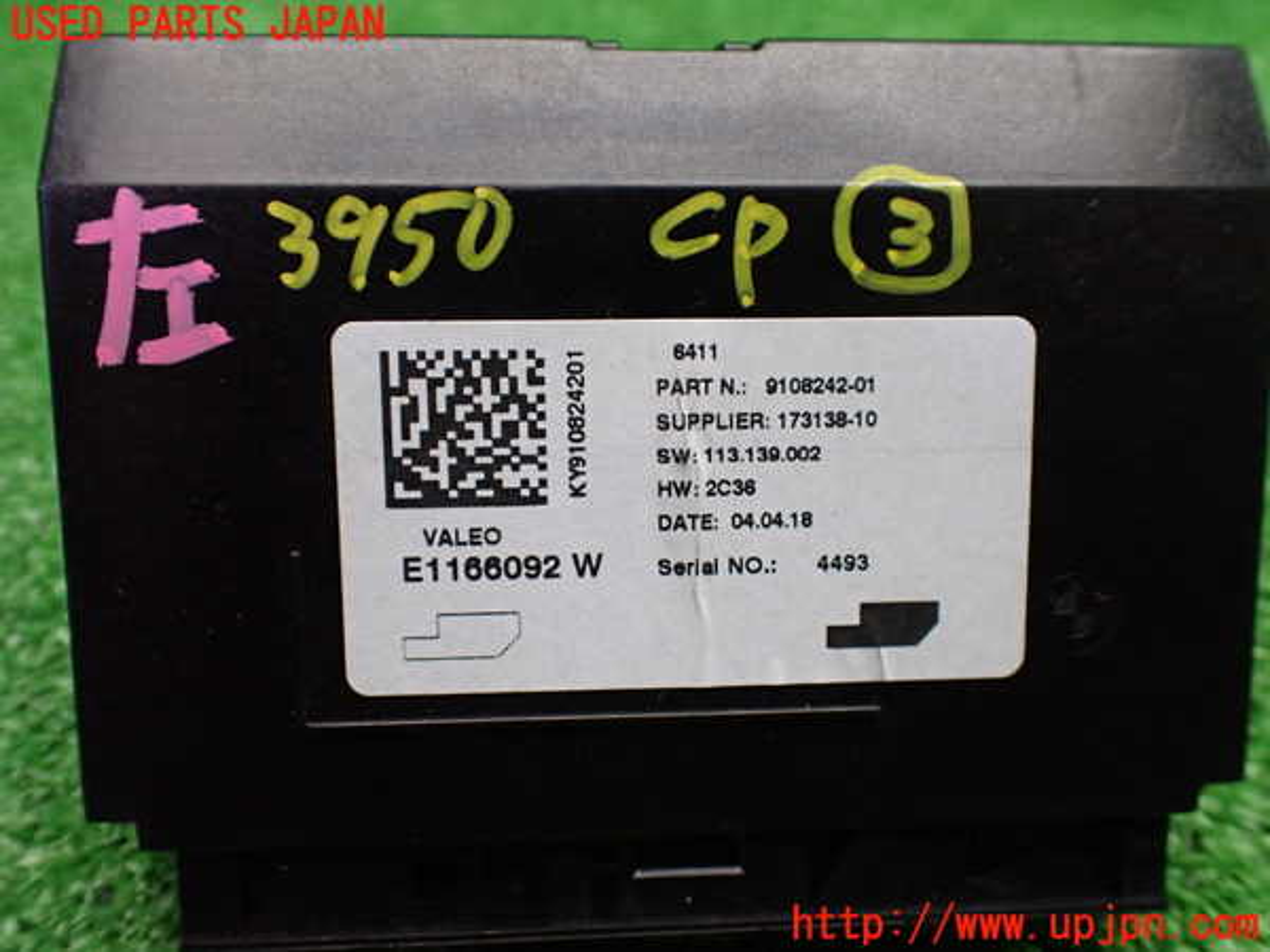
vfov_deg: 46.8
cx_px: 635
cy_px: 476
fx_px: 1101
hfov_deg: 60.0
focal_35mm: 30
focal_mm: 5.4
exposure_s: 1/125
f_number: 2.3
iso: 640
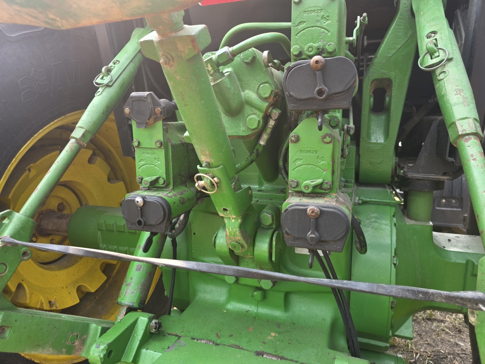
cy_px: 182
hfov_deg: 73.9
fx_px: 322
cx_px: 242
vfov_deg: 58.9
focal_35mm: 23
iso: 64
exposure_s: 1/359
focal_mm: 6.3
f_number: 1.7
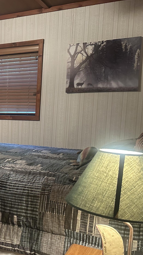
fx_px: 283
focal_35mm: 42
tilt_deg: -6.1
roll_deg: +0.5
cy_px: 146
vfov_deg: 48.2
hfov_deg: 25.7
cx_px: -24
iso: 640
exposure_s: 1/40
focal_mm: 6.86
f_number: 1.78
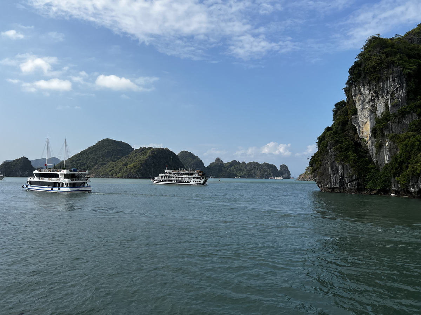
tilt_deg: +3.8
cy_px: 158
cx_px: 210
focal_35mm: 26
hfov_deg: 67.3
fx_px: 316
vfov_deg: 53.1
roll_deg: -0.7
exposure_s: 1/5882
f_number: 1.5
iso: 50
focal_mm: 5.7
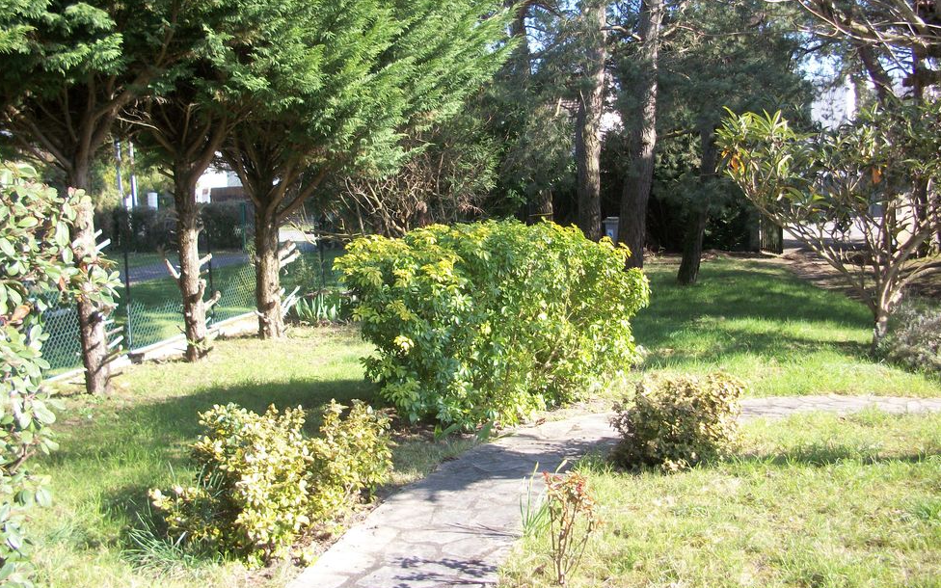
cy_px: 251
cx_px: 462
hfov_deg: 51.5
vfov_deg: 33.5
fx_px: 975
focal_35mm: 38
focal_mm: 6.3
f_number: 3.1
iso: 80
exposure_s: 1/200
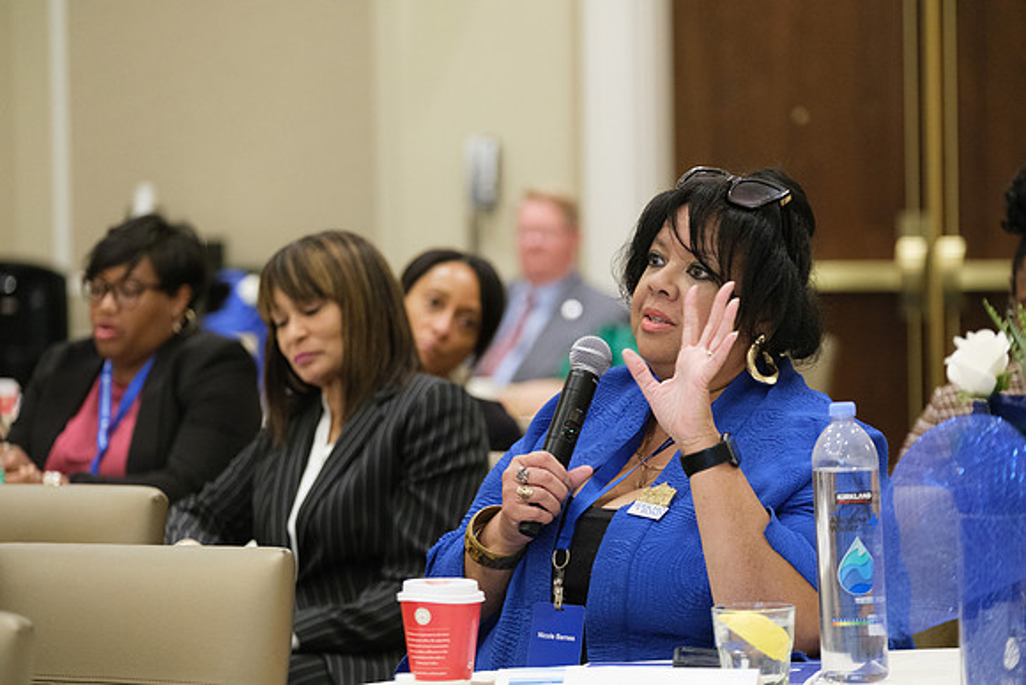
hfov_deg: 14.0
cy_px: 342
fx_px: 4190
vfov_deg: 9.3
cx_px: 513
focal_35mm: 147
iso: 3200
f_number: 2.8
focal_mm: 98.2
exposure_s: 1/160
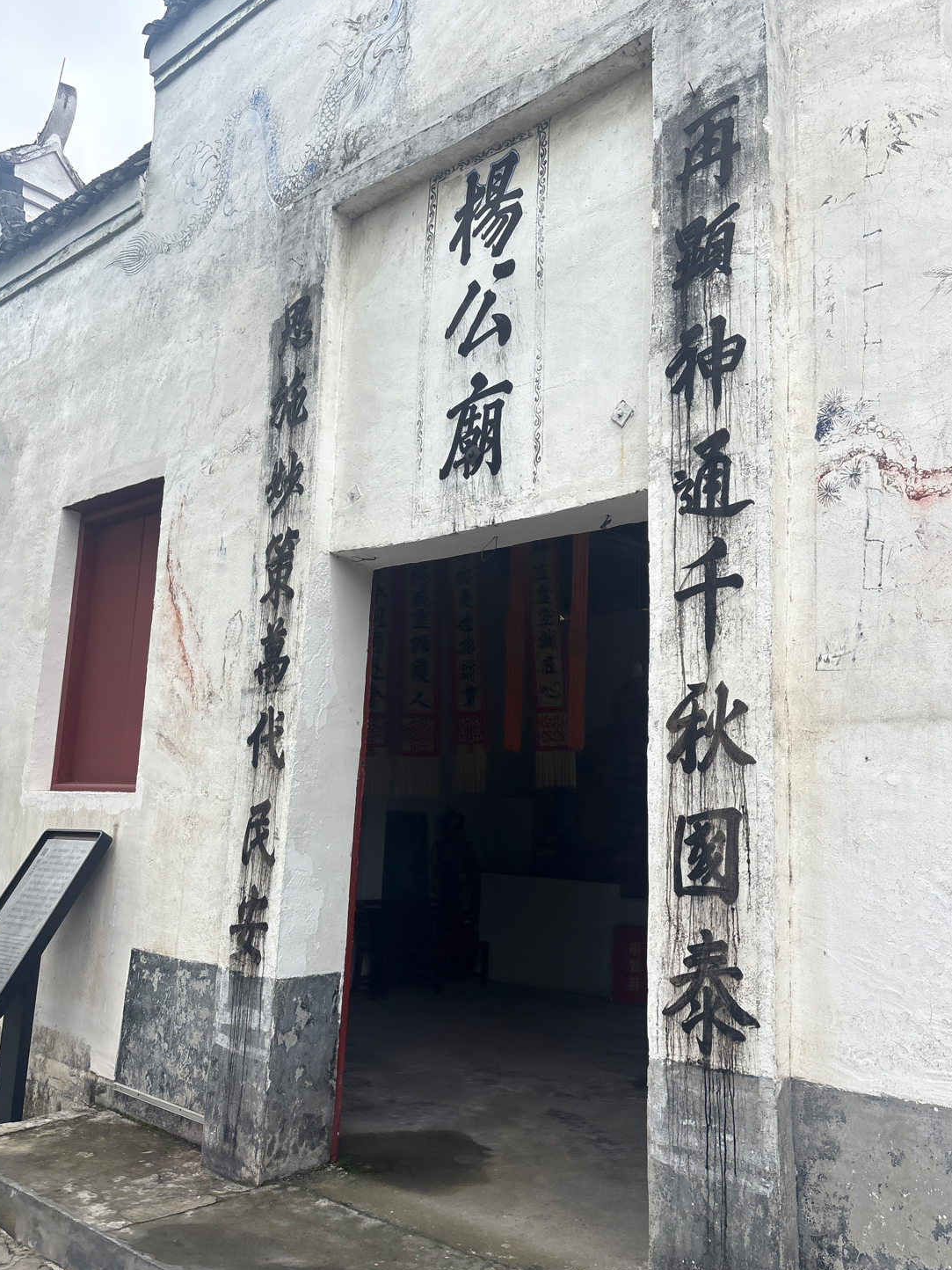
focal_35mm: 27
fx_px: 990
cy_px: 652
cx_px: 468
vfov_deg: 65.3
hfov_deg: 51.4
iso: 50
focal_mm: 5.96
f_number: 1.6
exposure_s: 1/861
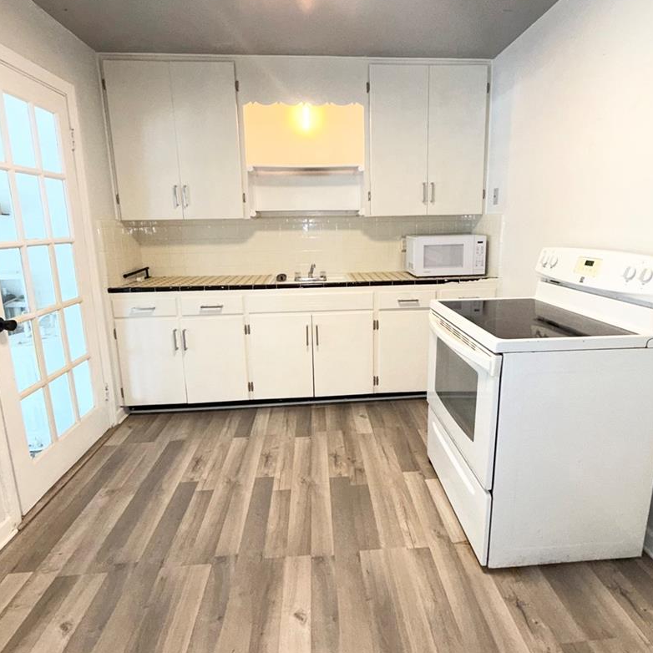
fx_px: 406
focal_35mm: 19
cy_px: 301
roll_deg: +0.6
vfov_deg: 77.6
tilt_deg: -10.8
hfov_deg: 77.6
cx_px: 344
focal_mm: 2.22
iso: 160
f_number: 2.2
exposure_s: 1/60
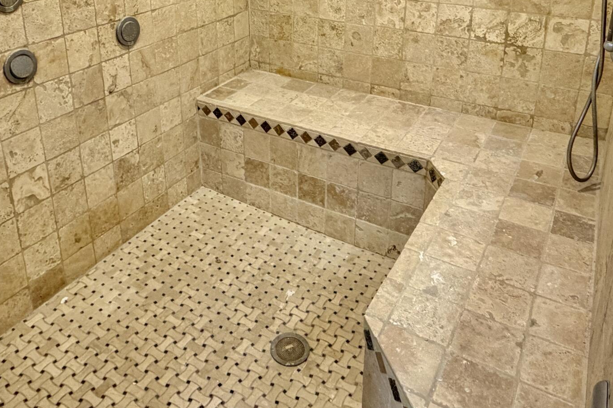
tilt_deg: -18.1
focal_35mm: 32
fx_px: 545
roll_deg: +1.2
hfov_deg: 58.6
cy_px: 50
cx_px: 274
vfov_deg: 38.6
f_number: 2.2
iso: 200
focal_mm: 2.22
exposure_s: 1/60
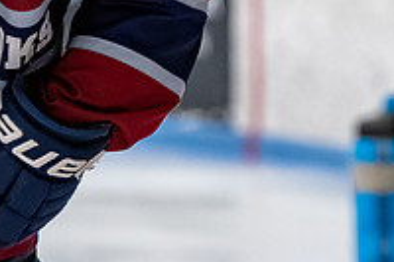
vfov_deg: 1.8
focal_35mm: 748
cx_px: -8
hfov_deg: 2.8
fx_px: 8180
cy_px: -165
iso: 2000
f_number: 3.2
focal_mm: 145
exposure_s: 1/800
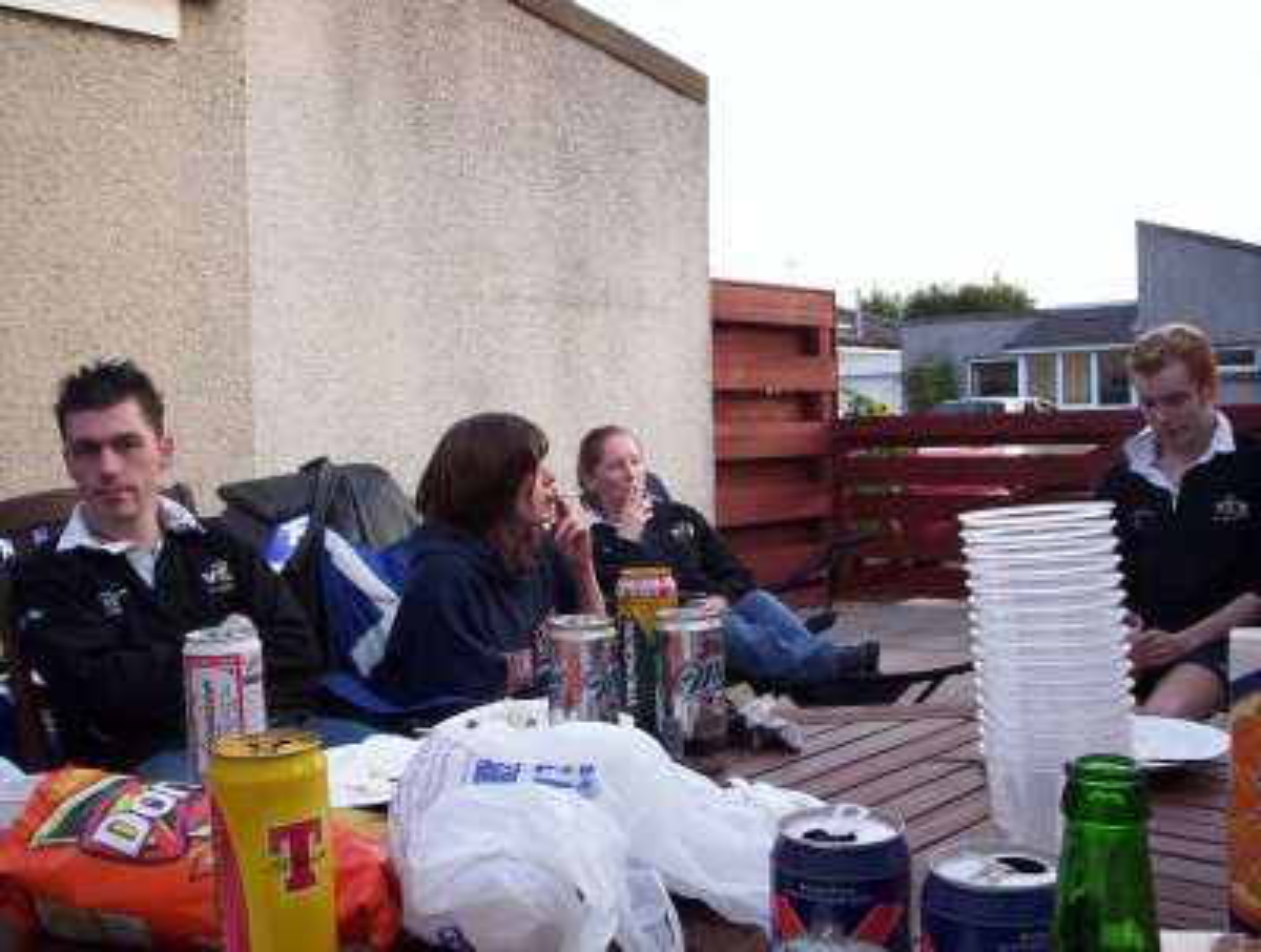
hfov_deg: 48.9
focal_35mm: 38
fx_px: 1388
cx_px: 630
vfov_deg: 37.9
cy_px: 476
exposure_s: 1/61.6
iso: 140
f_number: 4.5
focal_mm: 4.99
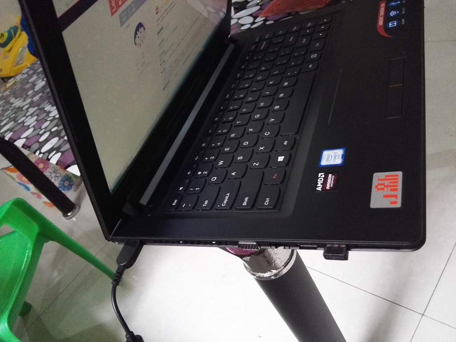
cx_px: 228
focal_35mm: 29
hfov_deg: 61.7
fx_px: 382
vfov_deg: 48.2
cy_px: 171
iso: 640
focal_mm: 3.8
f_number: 2
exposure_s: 1/16.7
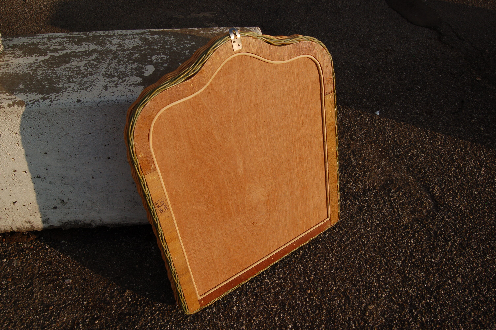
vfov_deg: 45.6
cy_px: 165
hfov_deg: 64.6
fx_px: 392
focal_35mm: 28
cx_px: 248
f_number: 9
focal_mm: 19
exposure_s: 1/320
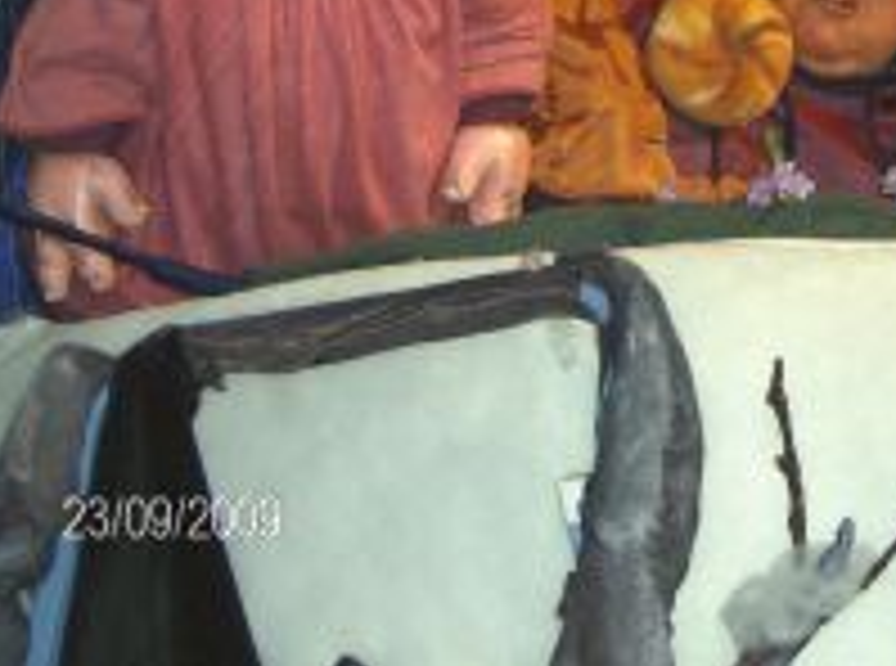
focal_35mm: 141
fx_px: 3639
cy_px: 0
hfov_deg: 13.9
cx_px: 855
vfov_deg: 10.4
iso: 200
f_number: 3.7
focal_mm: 11.6
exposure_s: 1/91.3
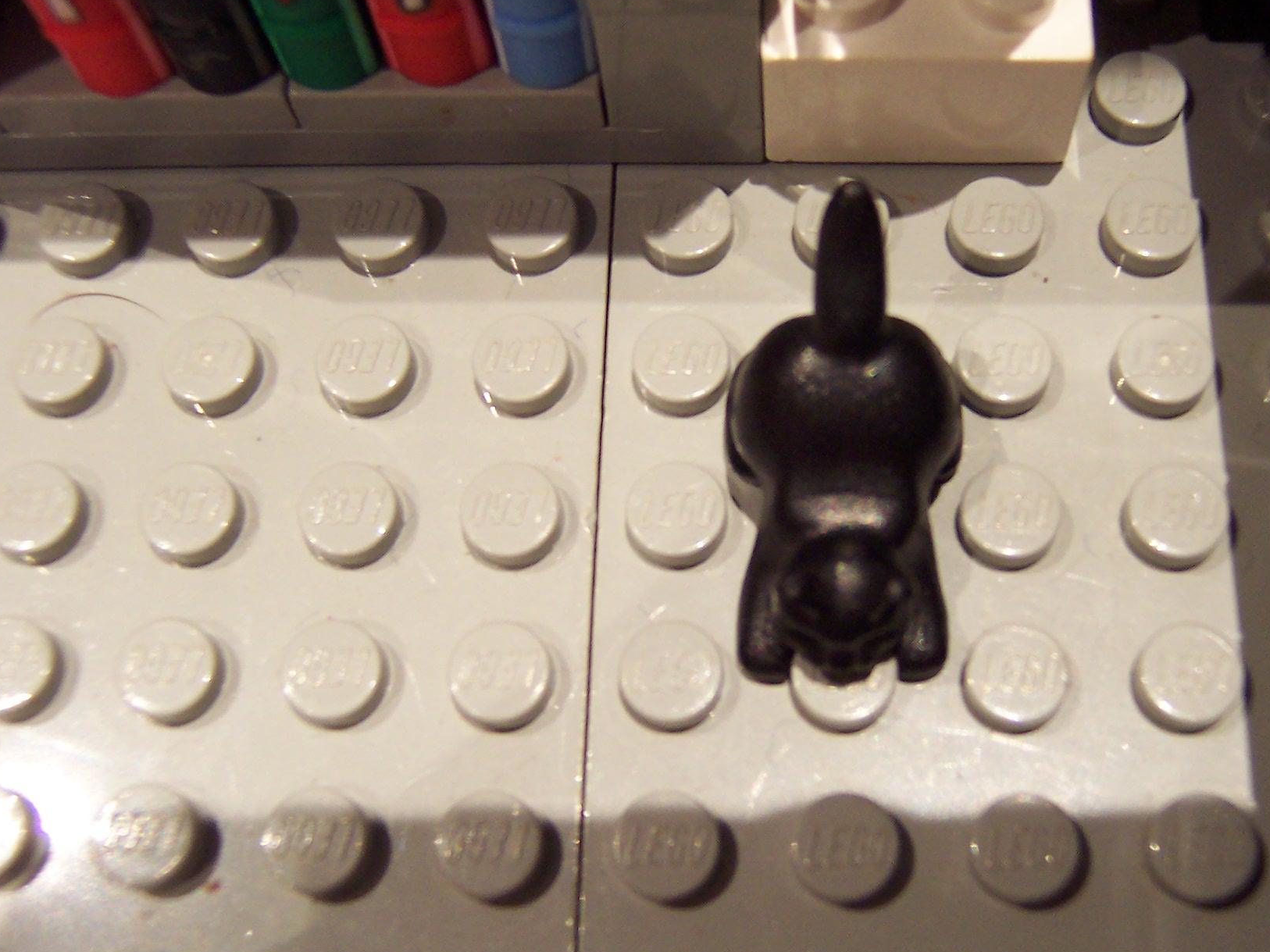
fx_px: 1651
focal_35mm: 45
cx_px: 758
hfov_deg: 41.9
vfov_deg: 32.2
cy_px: 478
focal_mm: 5.6
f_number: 2.8
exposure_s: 1/10
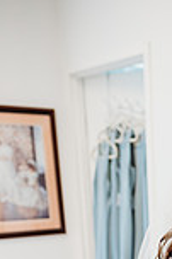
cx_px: 228
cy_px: 356
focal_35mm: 71
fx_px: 510
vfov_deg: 24.1
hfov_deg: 17.8
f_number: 2.5
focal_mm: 24
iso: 320
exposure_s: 1/160
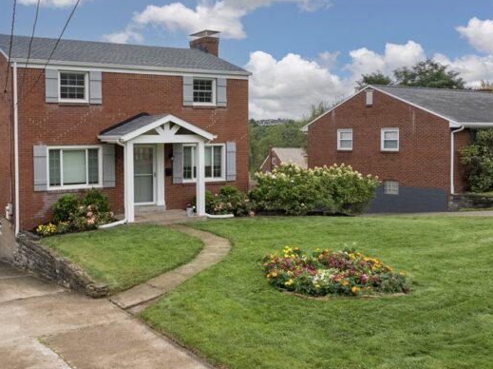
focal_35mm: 37
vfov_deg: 38.6
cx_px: 155
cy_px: 166
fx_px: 526
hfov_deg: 49.1
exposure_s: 1/240
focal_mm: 12.29
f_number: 3.2
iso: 800
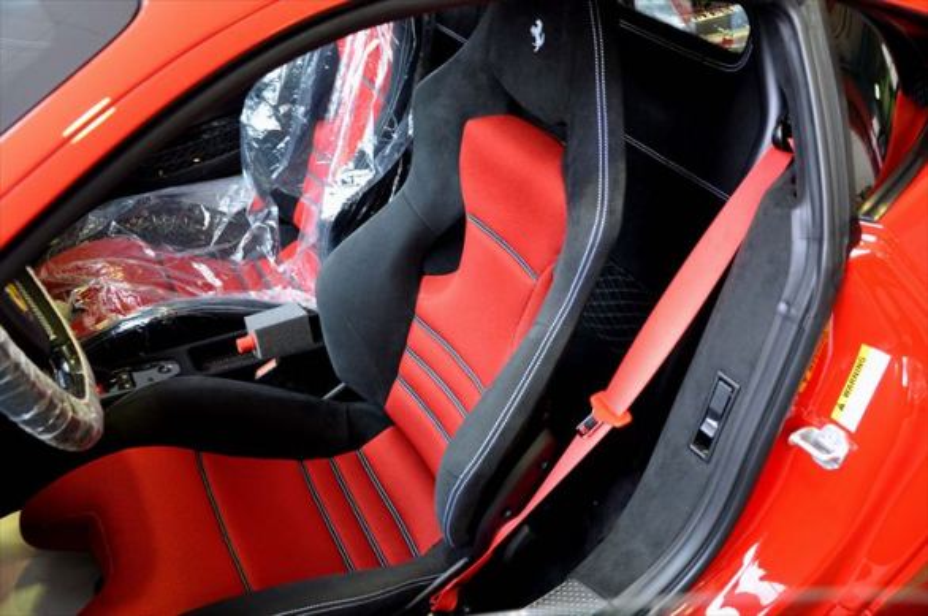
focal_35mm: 33
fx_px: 849
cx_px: 464
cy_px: 308
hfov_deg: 57.3
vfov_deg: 39.9
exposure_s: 1/15
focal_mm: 22
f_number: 4
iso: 560
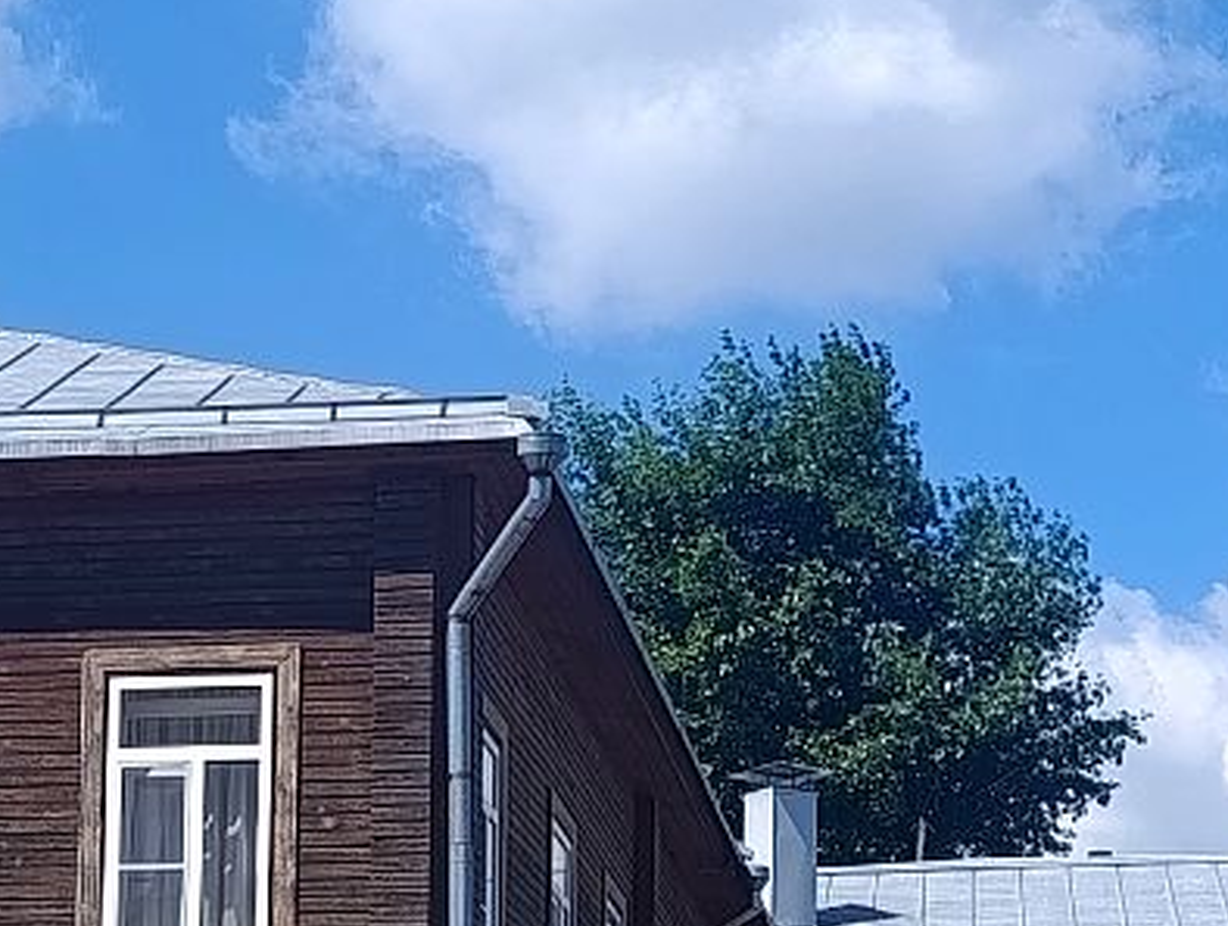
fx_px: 3234
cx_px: 474
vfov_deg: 15.8
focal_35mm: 91
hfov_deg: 21.5
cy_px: 1030
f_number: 1.65
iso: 50
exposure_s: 1/784
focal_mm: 6.14
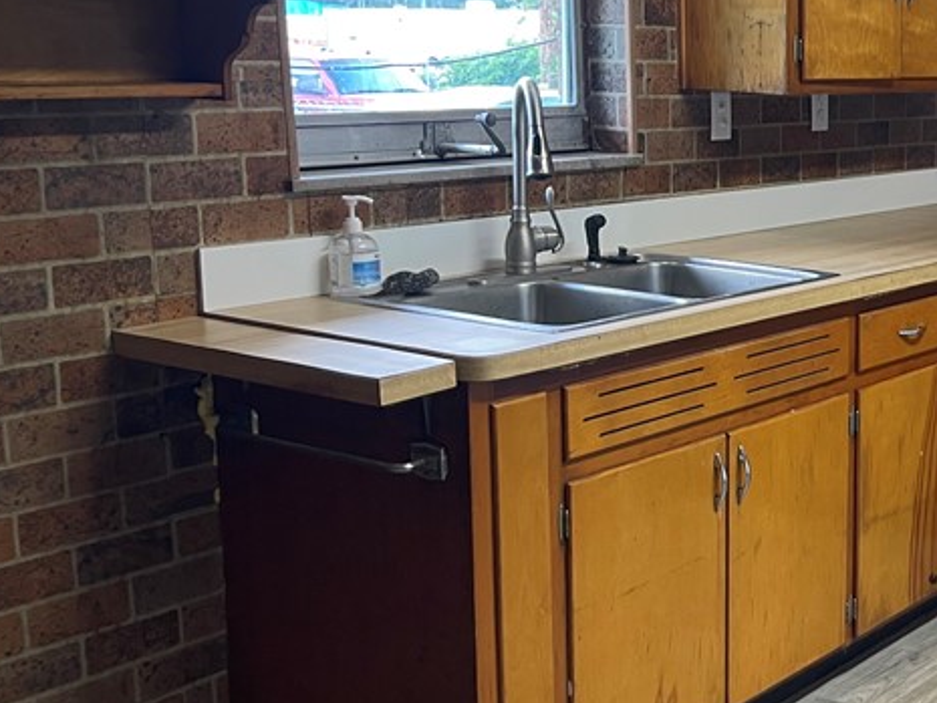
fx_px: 1489
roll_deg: -1.2
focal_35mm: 55
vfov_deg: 26.5
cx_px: 1003
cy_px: 304
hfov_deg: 31.4
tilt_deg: -10.9
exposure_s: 1/60
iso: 100
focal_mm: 5.1
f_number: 1.6
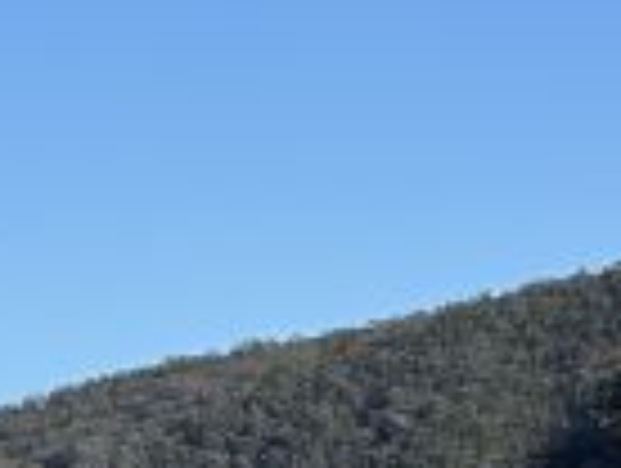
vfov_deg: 4.5
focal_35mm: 334
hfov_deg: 5.8
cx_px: -693
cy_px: 540
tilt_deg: +2.5
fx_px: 6002
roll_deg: -0.5
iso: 32
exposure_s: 1/815
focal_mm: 9
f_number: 2.8
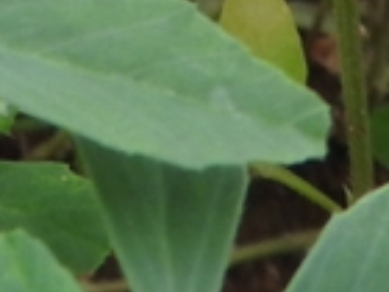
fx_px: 1978
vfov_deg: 7.0
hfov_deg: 10.9
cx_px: -156
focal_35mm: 176
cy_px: -737
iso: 100
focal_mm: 4.3
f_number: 3.3
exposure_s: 1/80
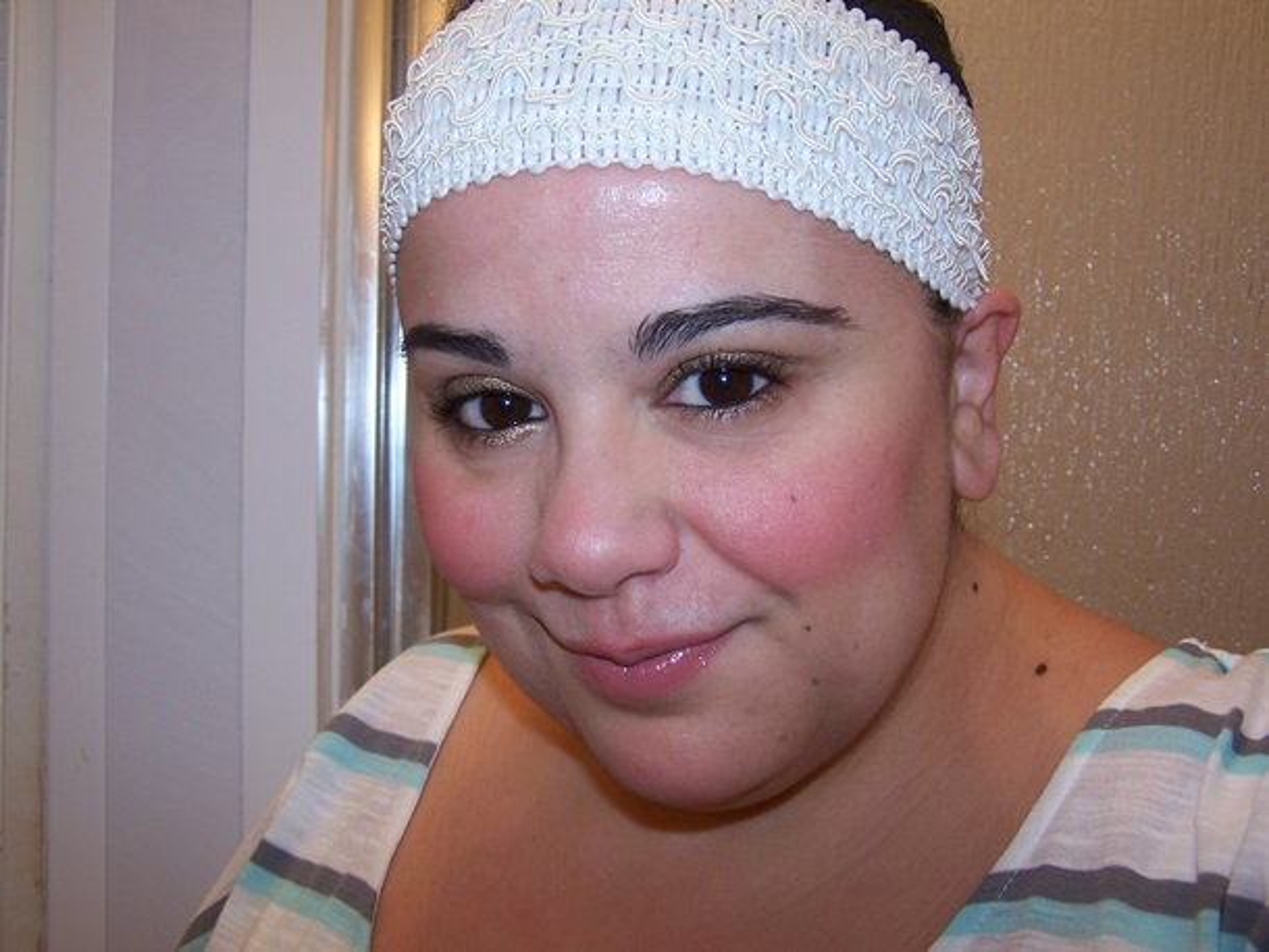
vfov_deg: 37.7
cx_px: 634
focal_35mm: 38
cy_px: 476
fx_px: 1394
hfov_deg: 49.0
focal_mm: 6.3
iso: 80
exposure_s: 1/60
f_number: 2.8
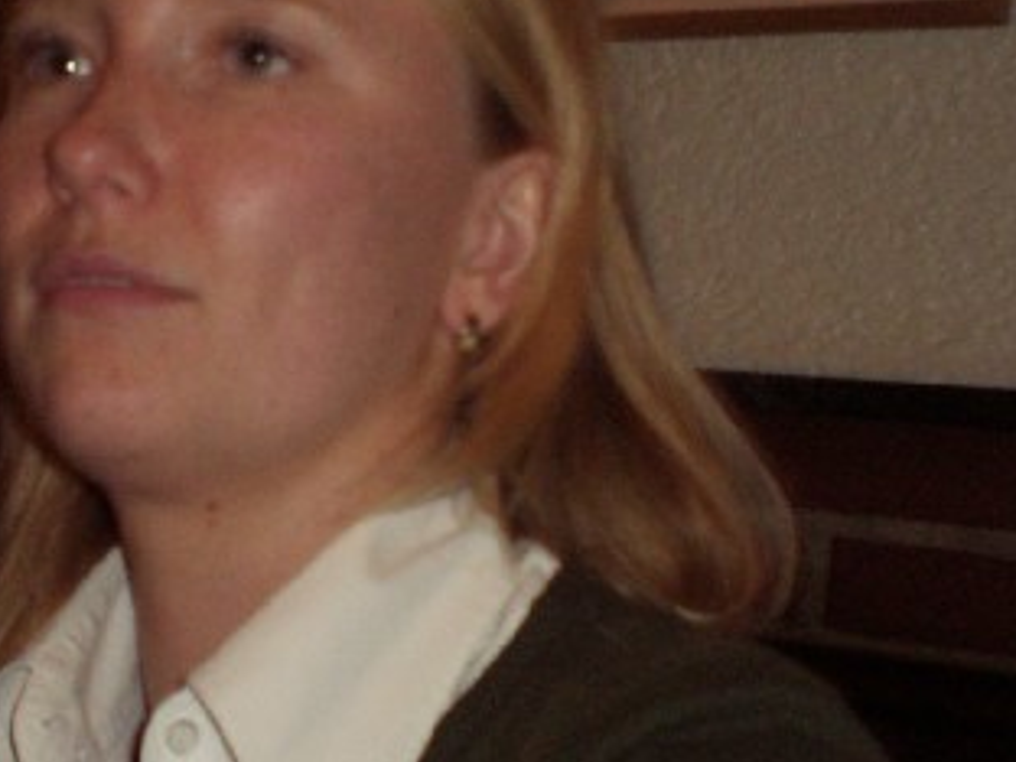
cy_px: 319
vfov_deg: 18.9
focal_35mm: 78
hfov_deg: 24.7
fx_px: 2289
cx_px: 238
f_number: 3.1
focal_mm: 6.3
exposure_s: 1/30
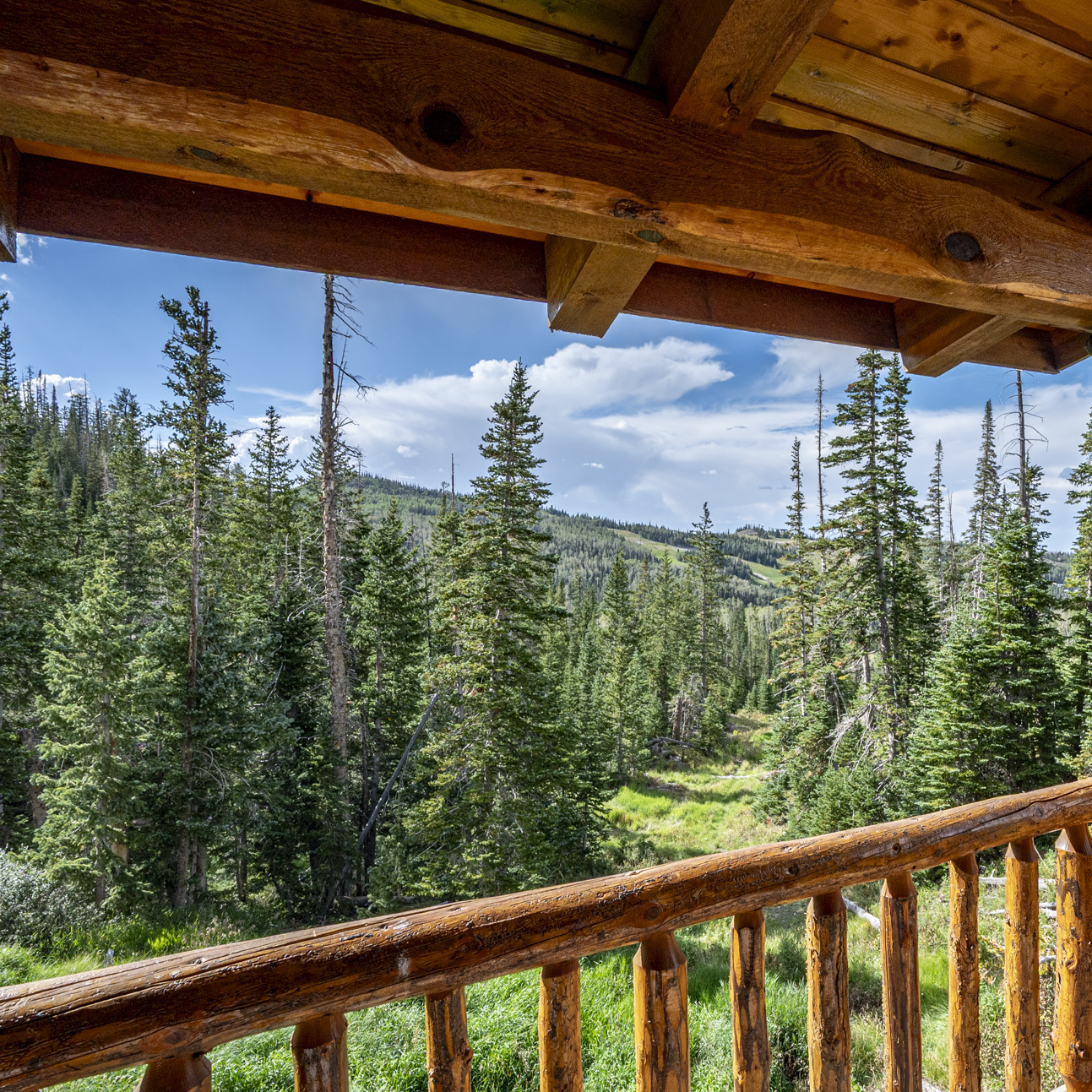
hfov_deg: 65.1
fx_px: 821
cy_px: 539
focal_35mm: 23
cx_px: 747
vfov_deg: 67.3
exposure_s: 1/640
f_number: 10
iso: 320
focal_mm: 17.5
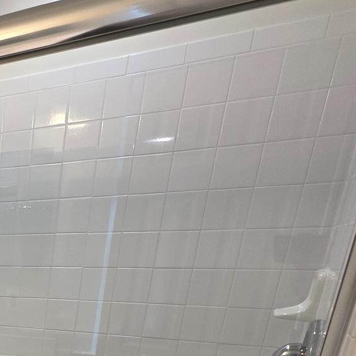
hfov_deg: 30.0
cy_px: 443
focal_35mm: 42
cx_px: -129
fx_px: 489
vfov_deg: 32.1
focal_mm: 2.2
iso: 80
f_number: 1.9
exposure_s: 1/120
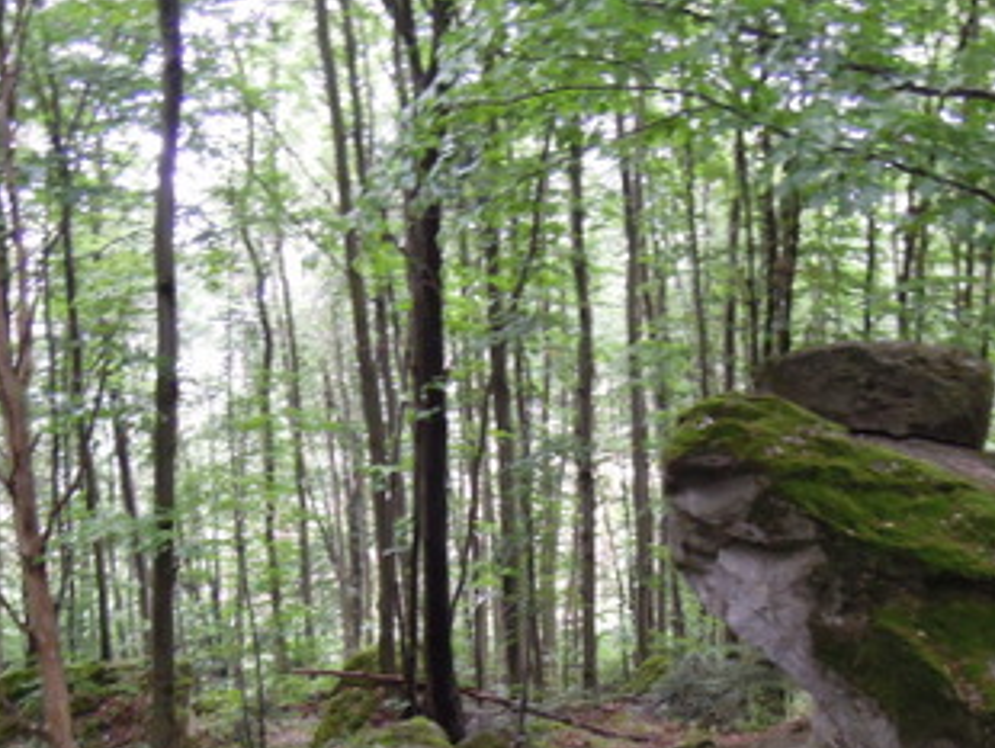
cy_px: 575
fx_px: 1381
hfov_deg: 39.6
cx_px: 549
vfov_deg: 29.7
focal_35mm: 48
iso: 800
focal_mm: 5.5
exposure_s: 1/10
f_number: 3
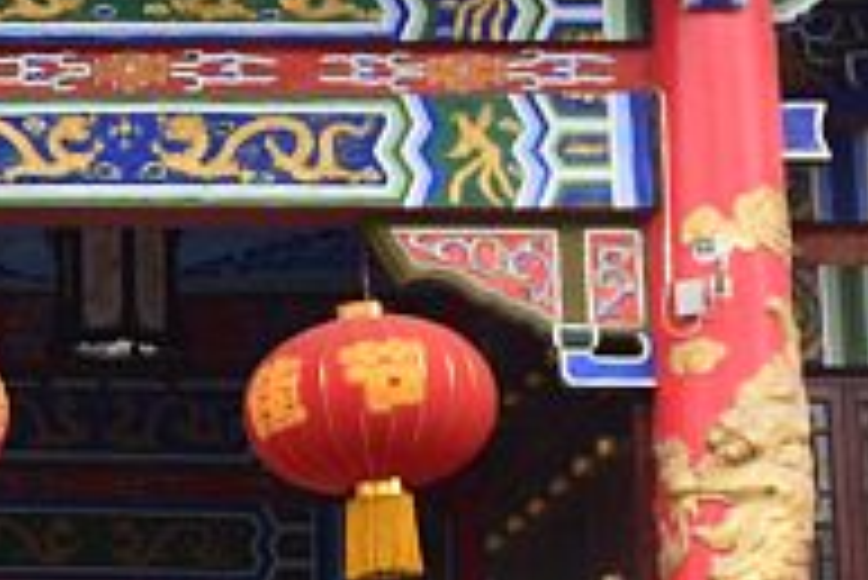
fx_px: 3595
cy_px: 297
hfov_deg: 12.5
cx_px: -715
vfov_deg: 9.2
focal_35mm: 149
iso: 220
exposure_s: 1/80
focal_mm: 24
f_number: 3.2
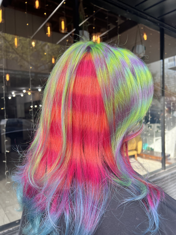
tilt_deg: -1.8
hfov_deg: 53.1
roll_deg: +2.2
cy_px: 118
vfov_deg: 67.3
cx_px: 88
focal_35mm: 26
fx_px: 176
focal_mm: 5.7
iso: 50
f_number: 1.5
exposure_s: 1/497
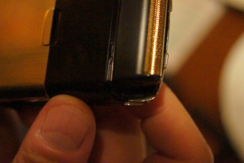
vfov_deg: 19.6
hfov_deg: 29.2
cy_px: 42
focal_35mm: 69
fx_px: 468
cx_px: 122
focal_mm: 30
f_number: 2.8
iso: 6400
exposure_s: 1/80
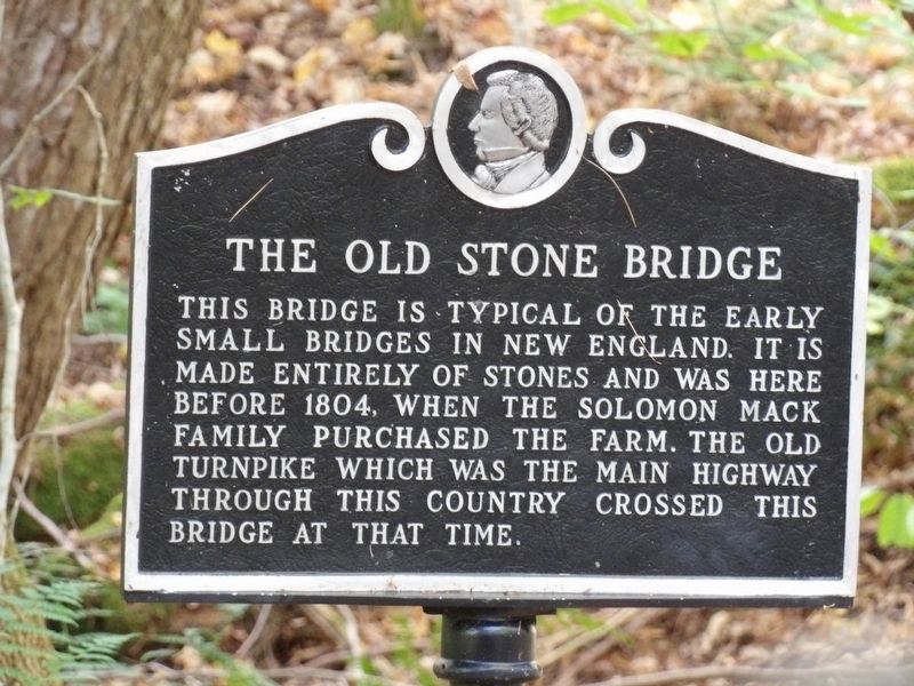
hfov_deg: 4.8
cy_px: 343
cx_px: 457
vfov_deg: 3.6
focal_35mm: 409
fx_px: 10799
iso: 800
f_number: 4.2
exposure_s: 1/25
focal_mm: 73.3
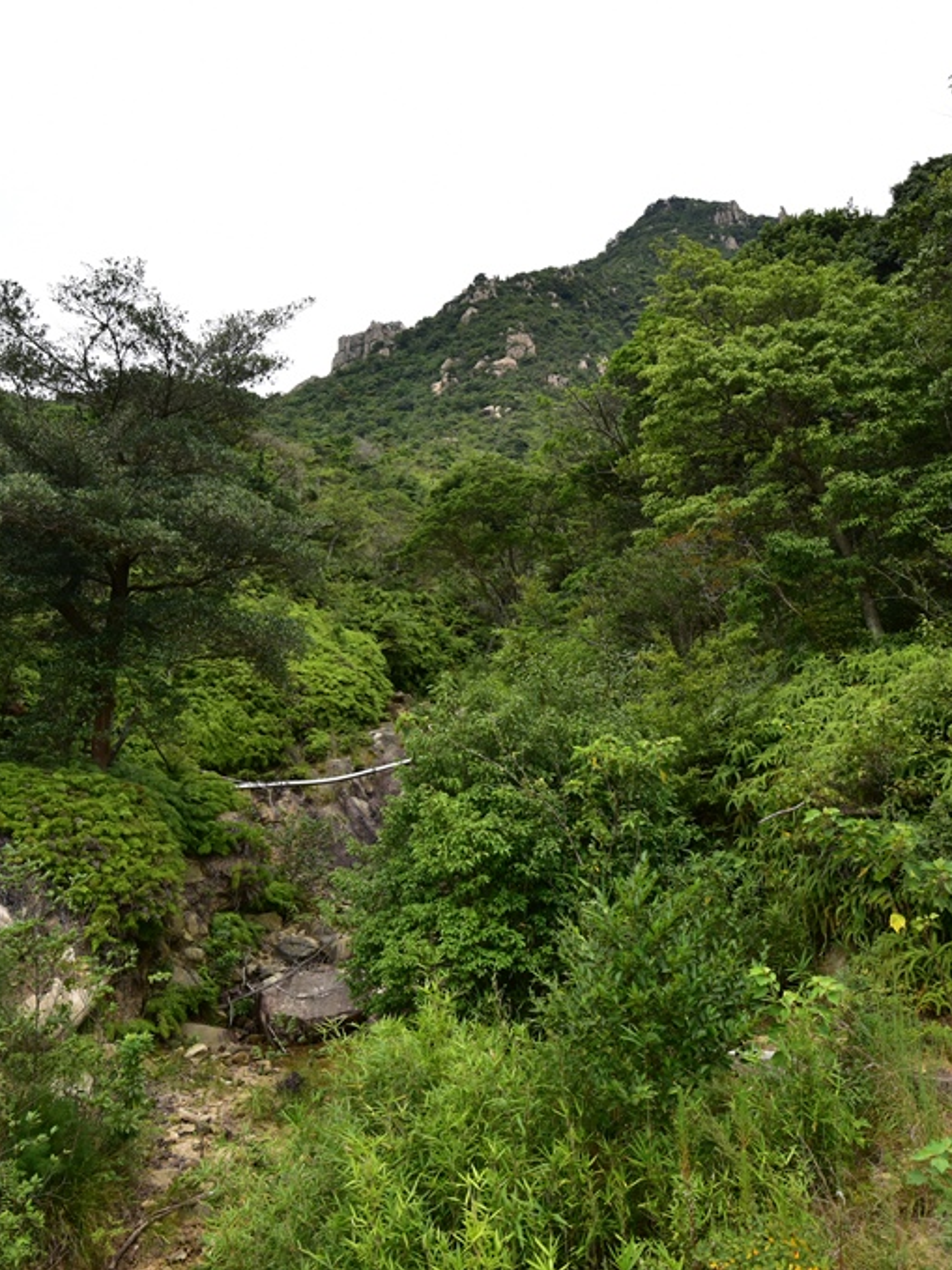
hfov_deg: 48.2
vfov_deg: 61.7
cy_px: 633
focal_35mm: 29
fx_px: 1064
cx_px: 462
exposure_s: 1/125
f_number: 6.3
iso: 200
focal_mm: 20
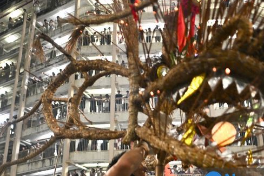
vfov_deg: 30.3
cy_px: 162
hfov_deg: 46.3
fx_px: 308
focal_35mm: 42
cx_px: 151
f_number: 1.8
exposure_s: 1/200
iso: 2200
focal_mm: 20
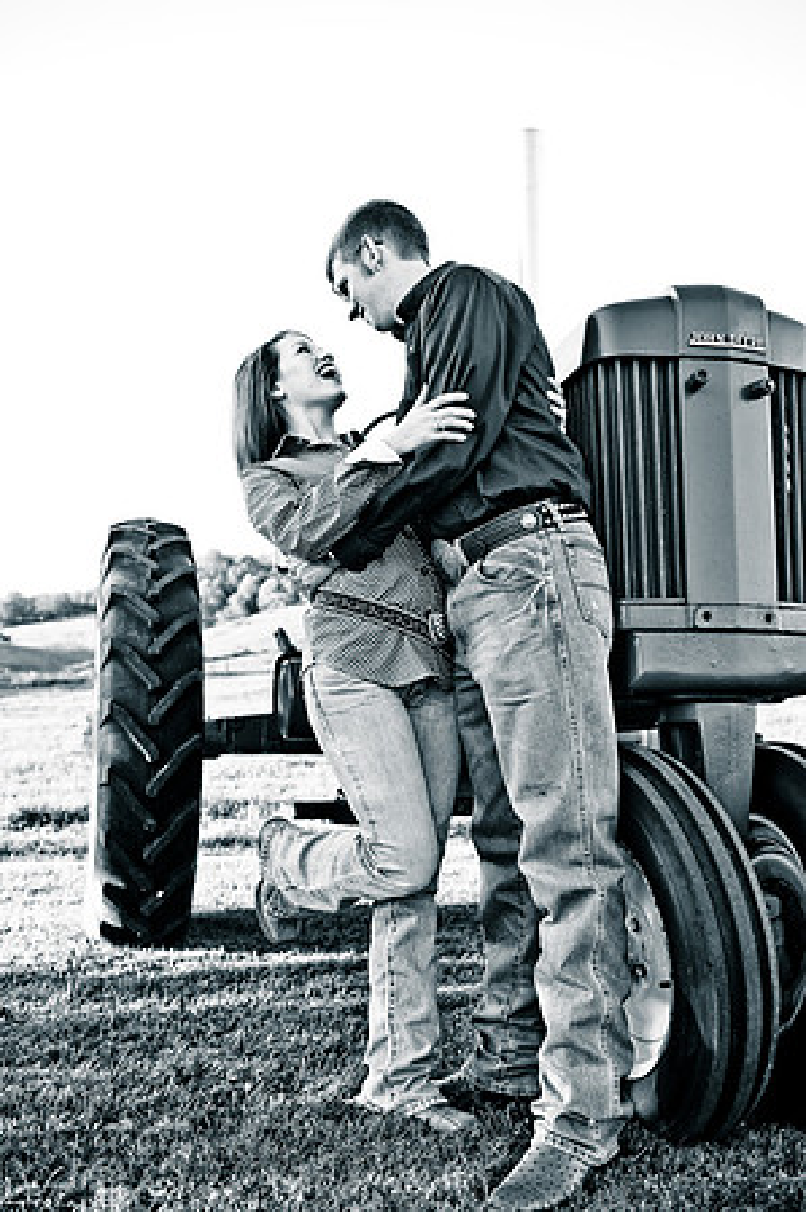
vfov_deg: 53.2
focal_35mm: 36
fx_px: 1212
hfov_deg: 36.8
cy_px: 606
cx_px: 403
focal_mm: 24
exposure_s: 1/250
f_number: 2.8
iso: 160
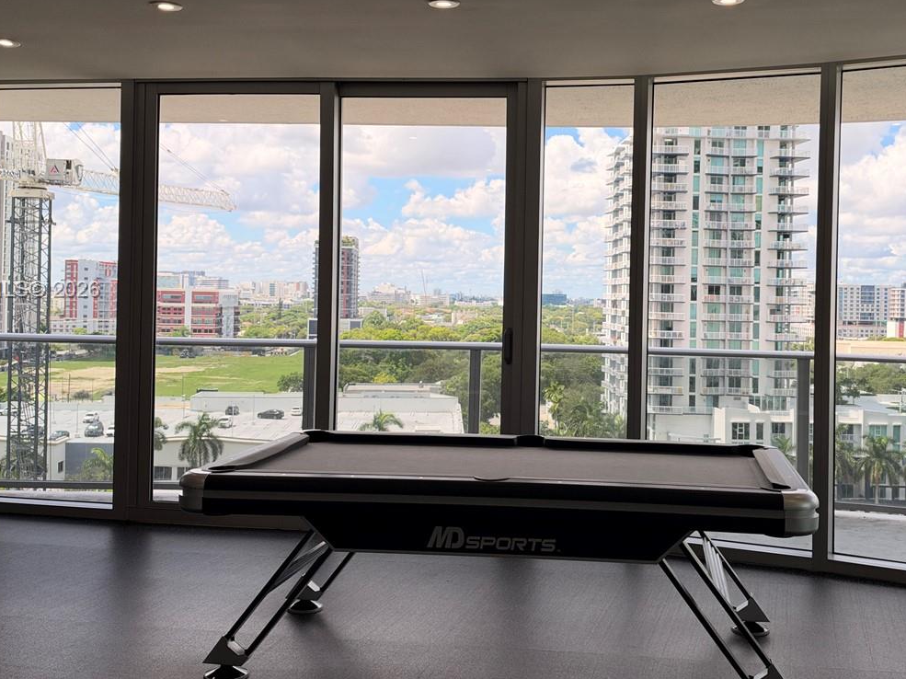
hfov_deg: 47.6
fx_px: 1020
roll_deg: -0.7
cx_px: 549
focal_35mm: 39
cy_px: 291
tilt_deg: +0.3
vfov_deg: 36.7
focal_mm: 6.93
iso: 80
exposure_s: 1/1642
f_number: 1.48
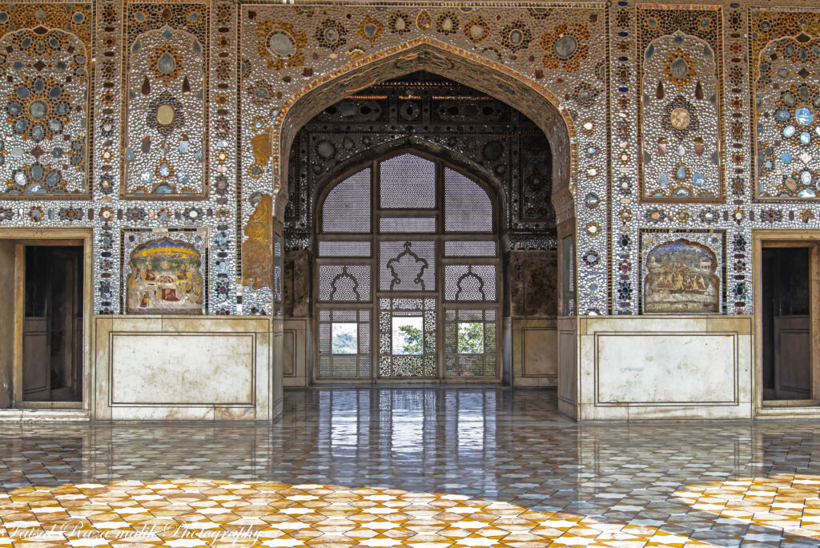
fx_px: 1094
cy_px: 274
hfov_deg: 41.1
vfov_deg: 28.1
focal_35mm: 48
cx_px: 410
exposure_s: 1/125
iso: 100
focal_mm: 48
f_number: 7.1
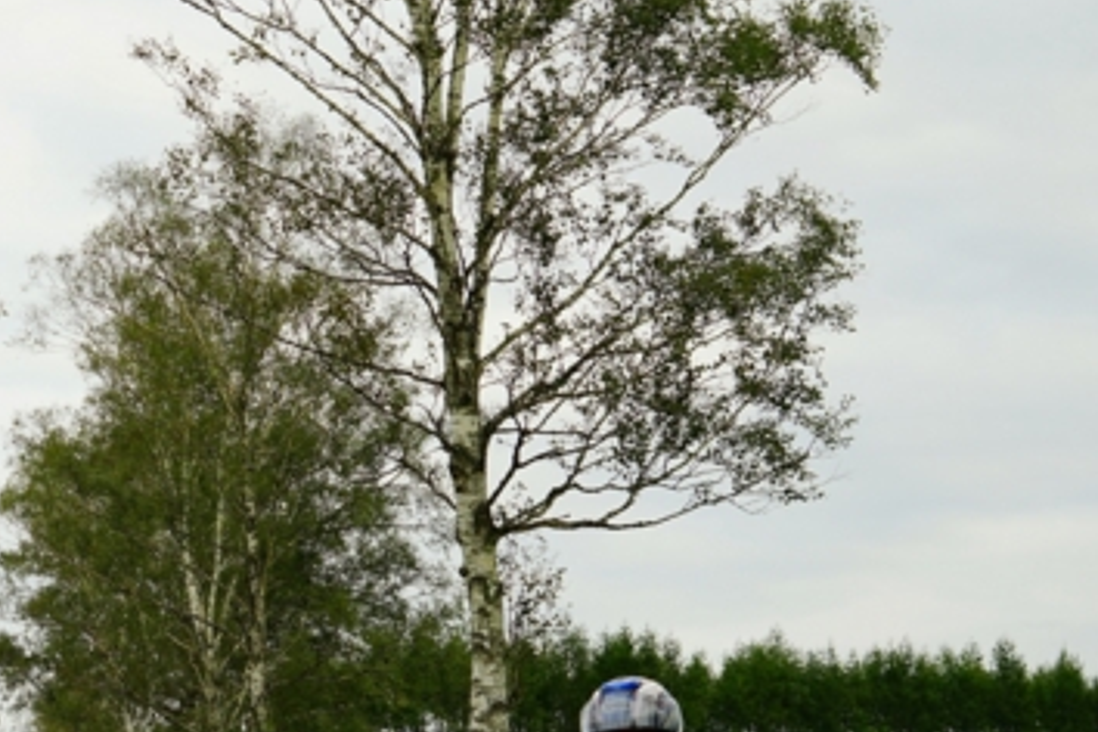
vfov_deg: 14.3
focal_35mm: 95
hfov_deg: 20.6
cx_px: -68
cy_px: 636
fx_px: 2897
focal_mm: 42
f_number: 6.7
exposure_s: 1/90
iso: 100
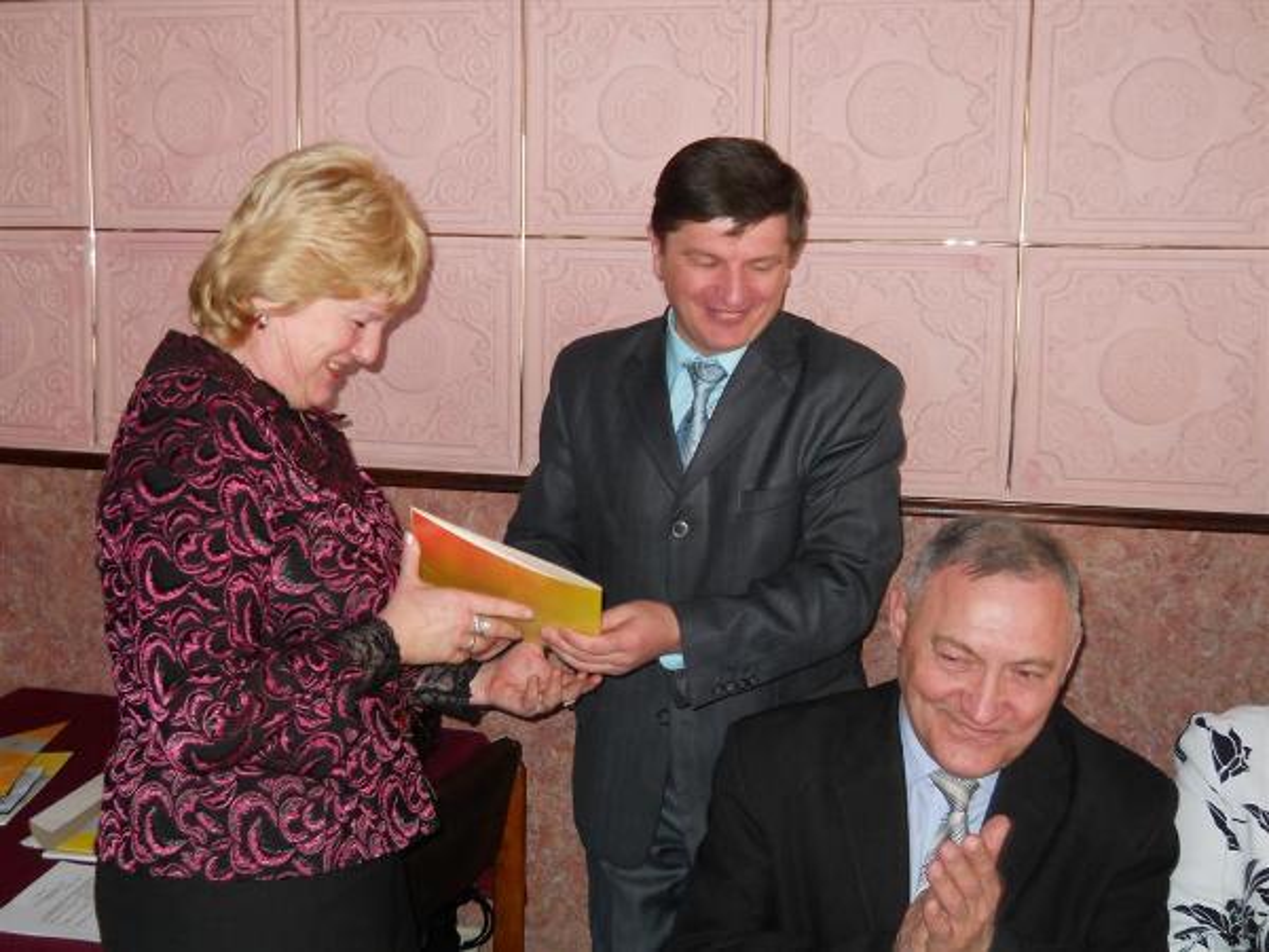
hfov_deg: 45.8
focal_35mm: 41
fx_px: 1503
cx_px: 634
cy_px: 476
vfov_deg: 35.1
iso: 200
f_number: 3.1
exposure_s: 1/30
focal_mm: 6.72
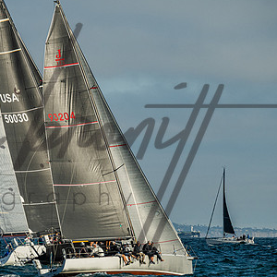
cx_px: 79
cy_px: 157
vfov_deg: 4.4
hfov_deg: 4.4
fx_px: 3630
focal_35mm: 401
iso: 250
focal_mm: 200
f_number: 6.3
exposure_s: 1/800
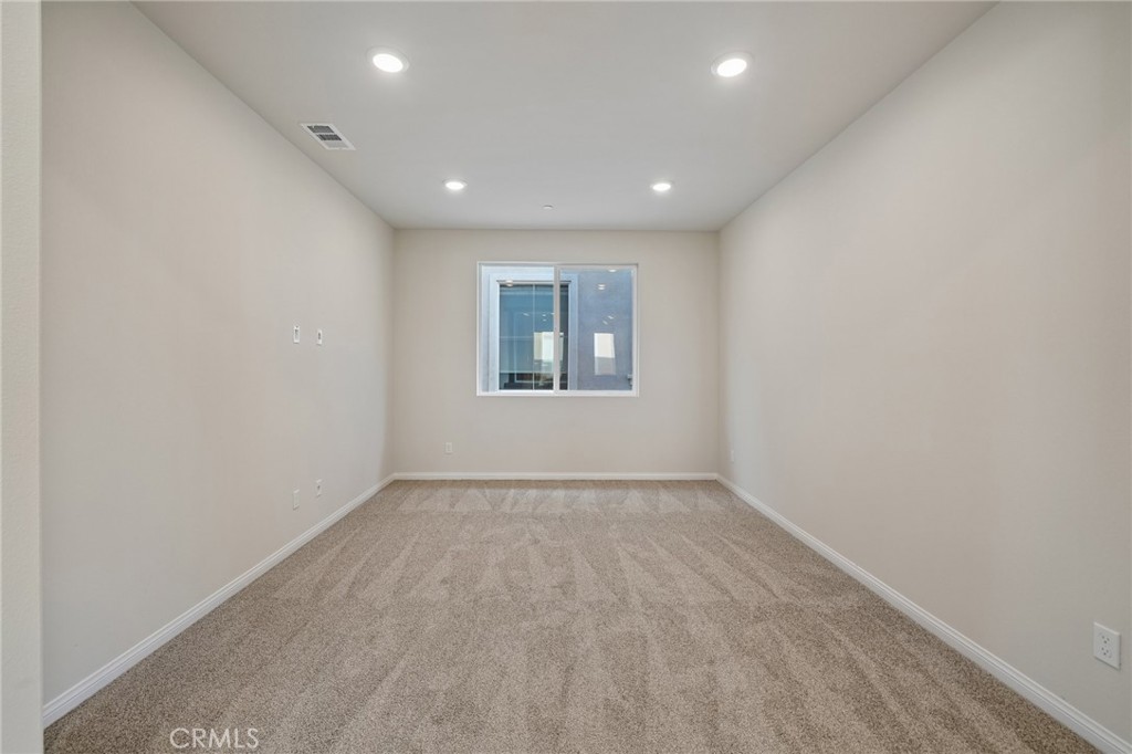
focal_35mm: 14
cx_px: 566
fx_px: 440
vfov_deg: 81.2
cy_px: 377
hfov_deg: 104.3
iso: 320
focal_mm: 14
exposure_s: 1/30
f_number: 8
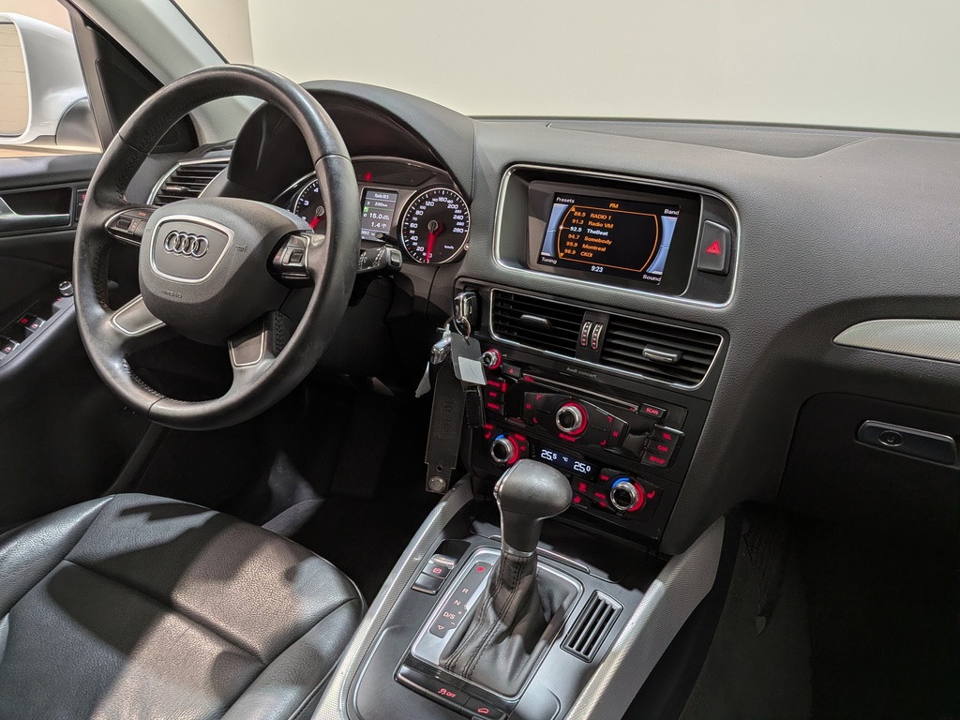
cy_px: 360
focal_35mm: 24
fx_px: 666
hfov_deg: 71.6
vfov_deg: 56.8
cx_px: 480
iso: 27
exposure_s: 1/143
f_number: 1.7
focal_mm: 4.53
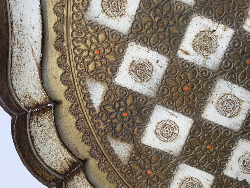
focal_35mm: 32
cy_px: 96
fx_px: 231
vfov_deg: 44.2
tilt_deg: -15.0
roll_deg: -0.5
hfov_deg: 56.8
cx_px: 124
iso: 80
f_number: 2.4
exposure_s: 1/33
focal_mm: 3.3
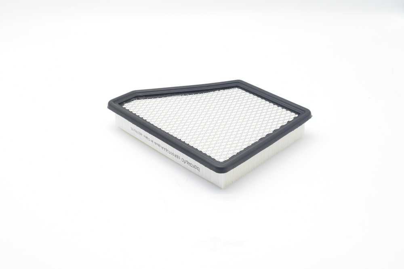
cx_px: 202
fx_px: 561
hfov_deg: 39.6
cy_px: 134
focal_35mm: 50
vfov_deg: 27.0
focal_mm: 50
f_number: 13
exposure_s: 1/80
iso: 3600
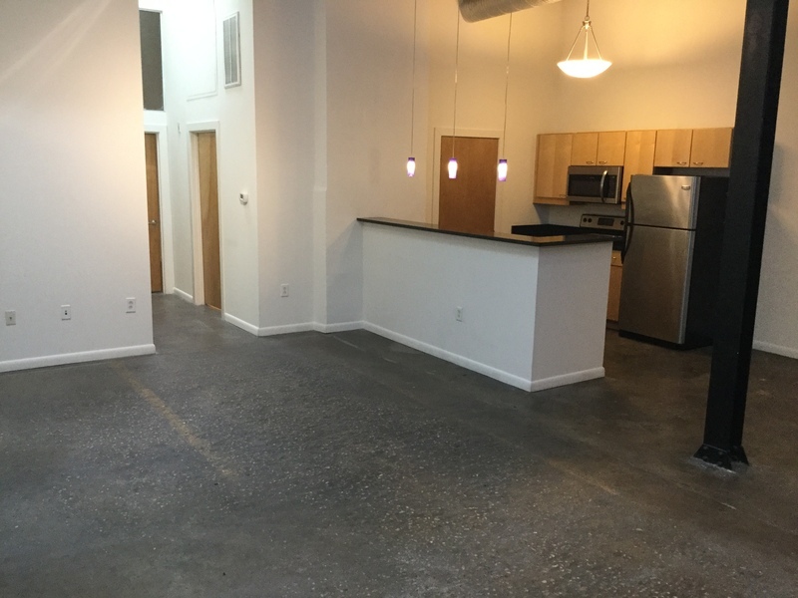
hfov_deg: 58.4
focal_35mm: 31
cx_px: 399
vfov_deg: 45.4
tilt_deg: -10.4
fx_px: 715
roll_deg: -1.3
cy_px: 299
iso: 160
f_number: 2.4
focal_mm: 3.3
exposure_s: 1/30
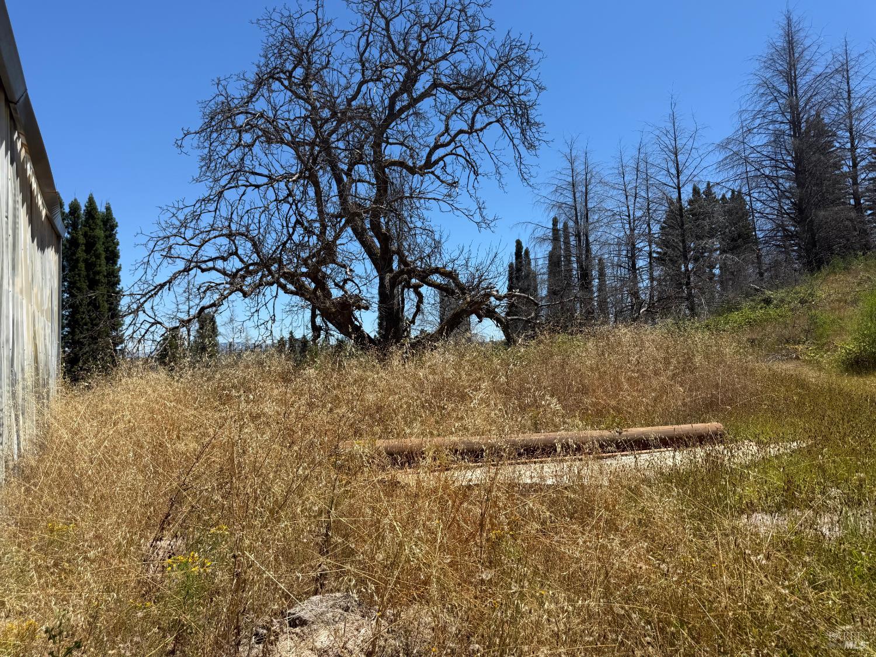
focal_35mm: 24
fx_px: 607
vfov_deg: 56.8
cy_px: 328
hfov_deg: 71.6
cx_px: 438
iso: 80
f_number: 1.78
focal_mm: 6.76
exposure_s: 1/4167
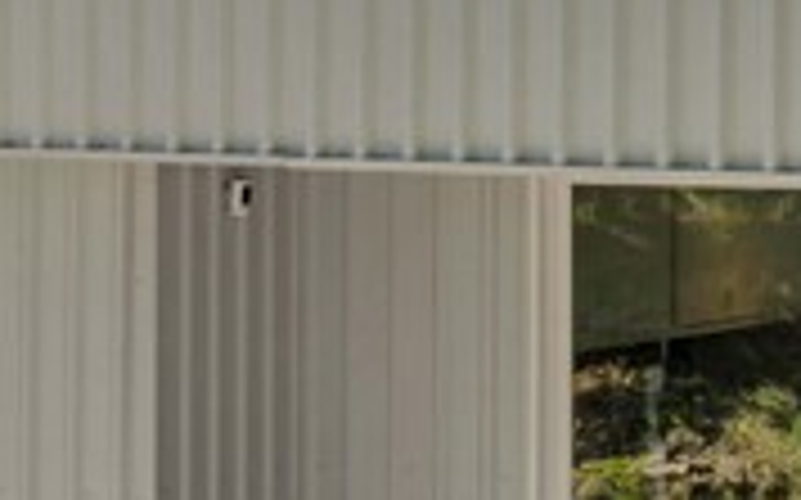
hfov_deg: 9.6
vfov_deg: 6.0
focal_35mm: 218
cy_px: 279
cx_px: 634
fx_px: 4756
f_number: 6.3
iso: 100
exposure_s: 1/125
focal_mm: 35
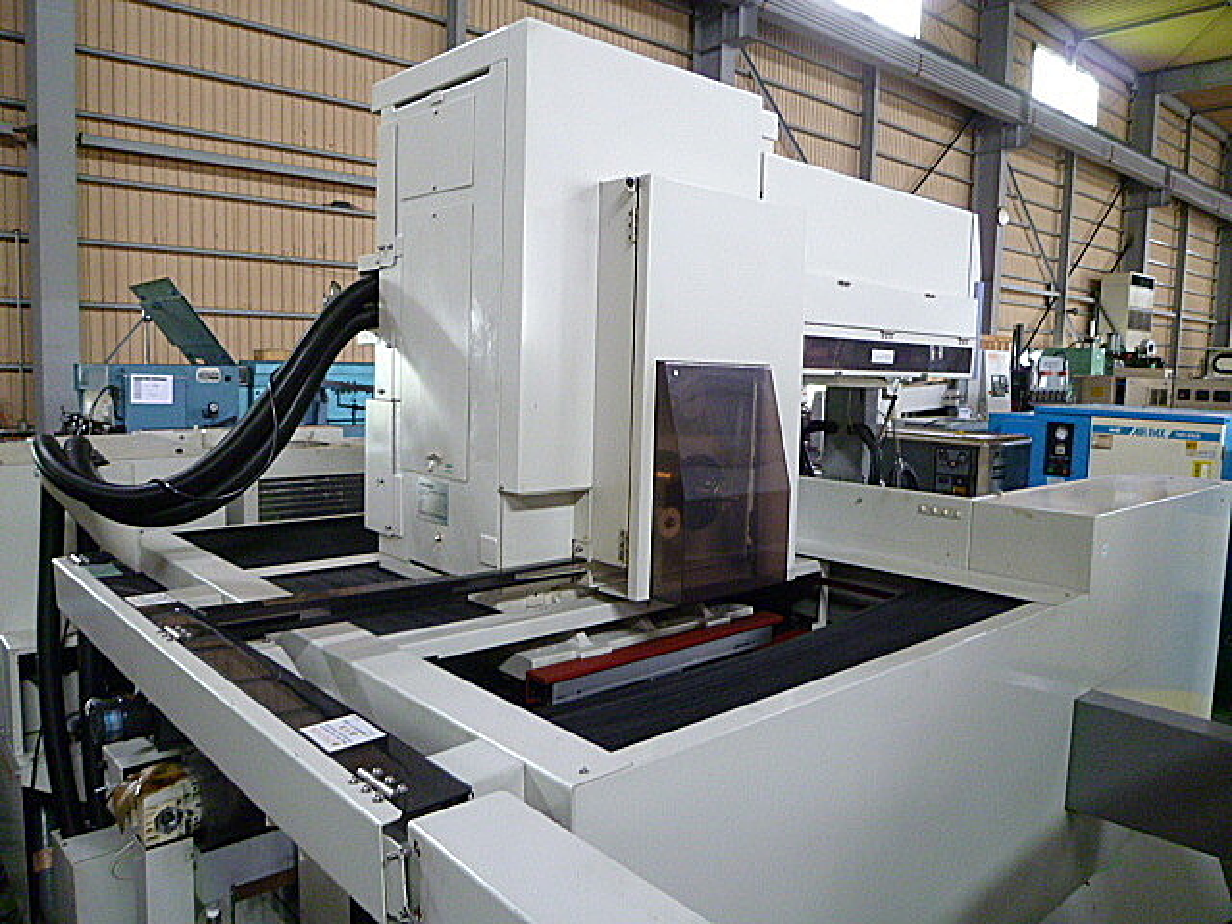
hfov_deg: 69.4
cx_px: 616
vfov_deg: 54.9
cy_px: 462
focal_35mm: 25
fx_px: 890
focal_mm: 4.5
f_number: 2.8
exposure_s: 1/25
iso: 400
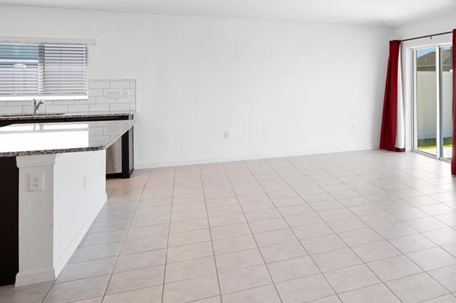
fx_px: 392
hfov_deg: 53.9
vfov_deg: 38.8
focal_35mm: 31
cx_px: 397
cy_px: 21
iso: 320
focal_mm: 14
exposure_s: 1/50
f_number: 4
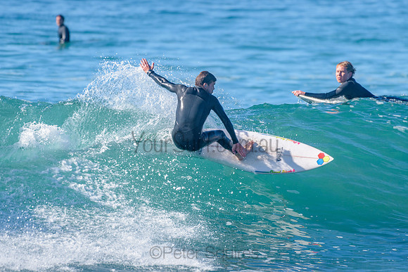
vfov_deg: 2.2
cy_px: 128
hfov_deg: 3.4
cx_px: 212
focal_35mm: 613
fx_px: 6946
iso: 320
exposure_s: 1/2000
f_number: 5.6
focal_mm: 500
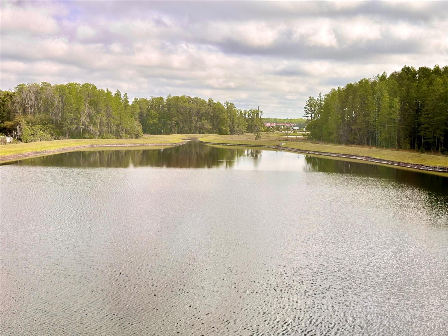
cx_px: 224
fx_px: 621
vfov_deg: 30.3
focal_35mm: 48
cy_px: 168
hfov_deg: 39.7
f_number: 1.78
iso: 64
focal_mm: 6.86
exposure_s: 1/3155
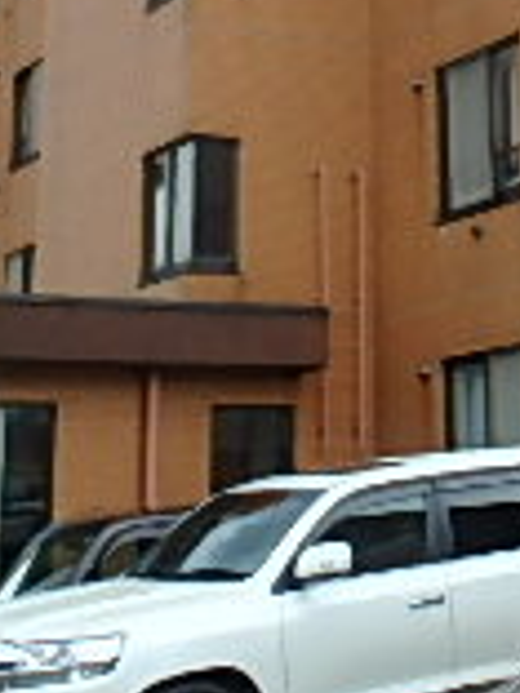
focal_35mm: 86
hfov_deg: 16.5
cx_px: 618
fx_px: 1723
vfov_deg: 22.2
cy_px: 71
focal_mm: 3.7
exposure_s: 1/250
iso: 125
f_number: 3.5
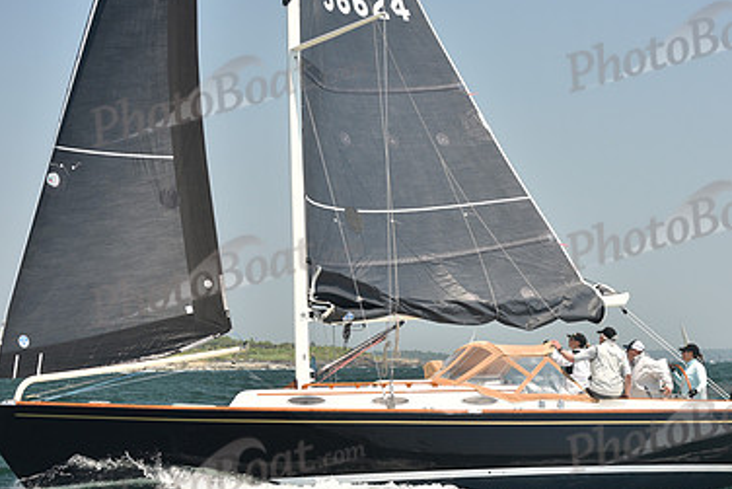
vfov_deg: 12.7
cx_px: 467
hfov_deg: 18.9
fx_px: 2197
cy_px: 350
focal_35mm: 108
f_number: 4.5
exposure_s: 1/640
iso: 250
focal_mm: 70
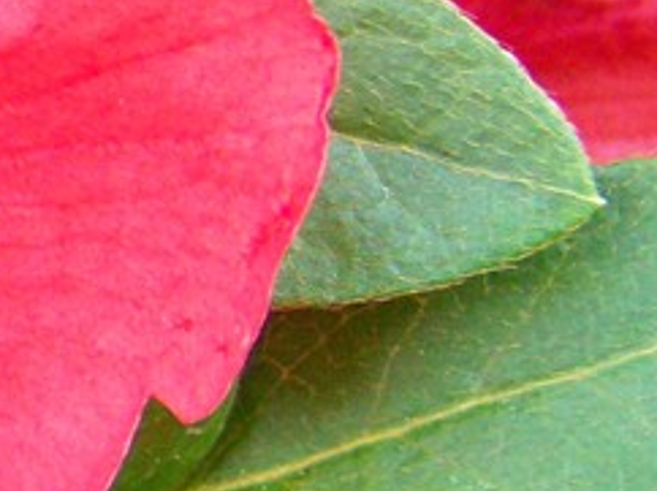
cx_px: -554
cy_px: 269
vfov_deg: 9.2
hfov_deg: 11.4
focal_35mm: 161
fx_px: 3053
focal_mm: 6.3
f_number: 2.8
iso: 160
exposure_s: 1/60
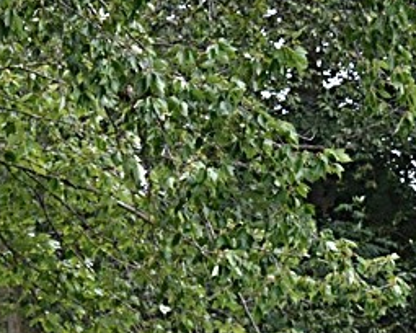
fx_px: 2918
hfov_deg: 7.8
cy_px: 442
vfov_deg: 6.5
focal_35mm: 237
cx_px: -418
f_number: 5
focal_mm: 42
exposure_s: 1/250
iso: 500
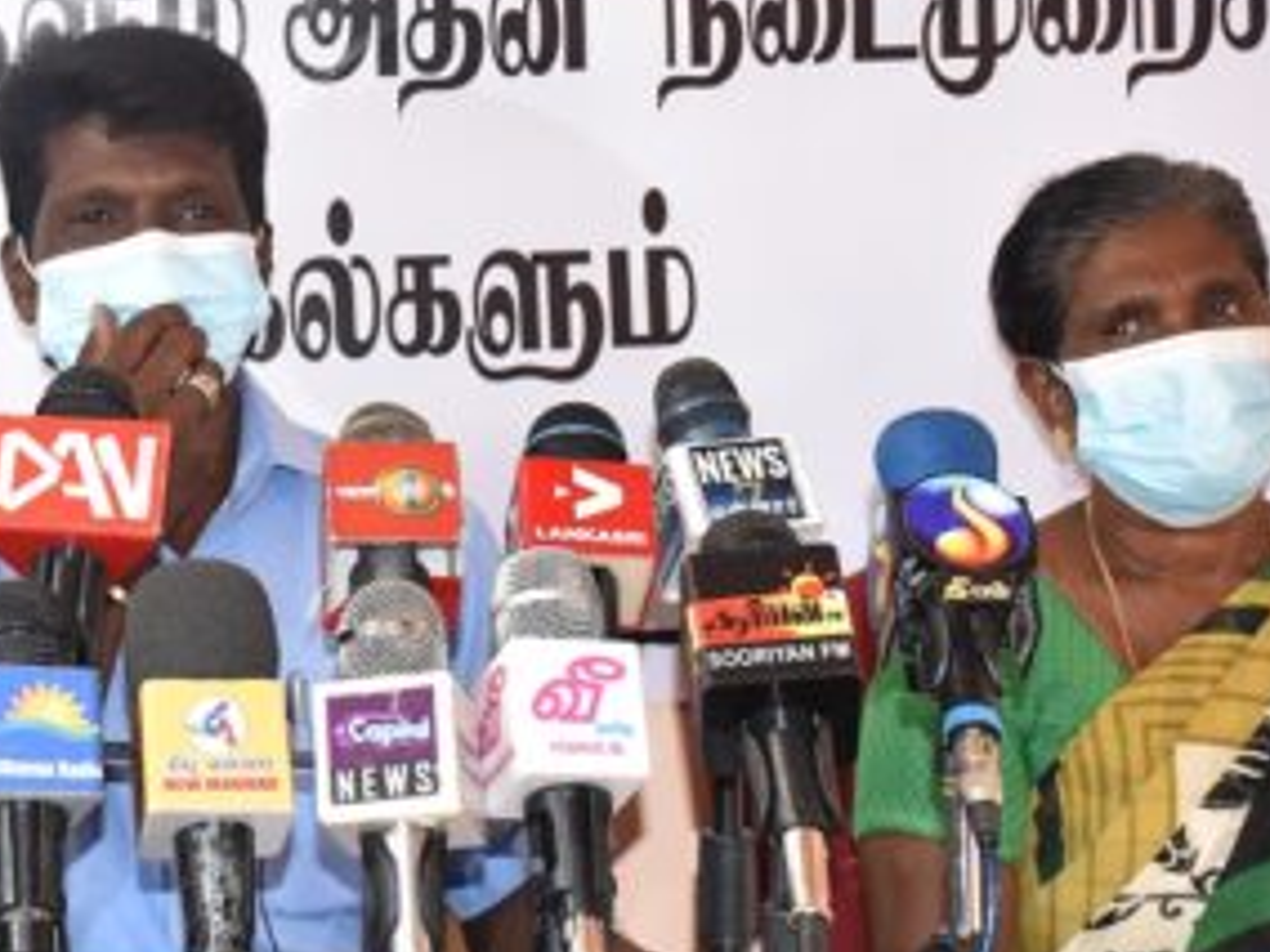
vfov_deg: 13.9
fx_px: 3889
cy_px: 183
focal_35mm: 106
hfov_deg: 18.3
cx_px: 197
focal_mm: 30
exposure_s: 1/20
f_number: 5
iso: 1000
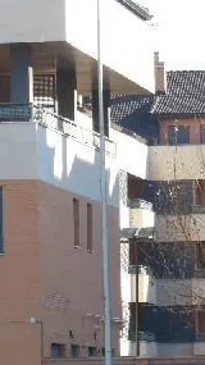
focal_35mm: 467
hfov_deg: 2.6
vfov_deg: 4.6
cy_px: 195
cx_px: 384
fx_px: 4520
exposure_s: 1/160
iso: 125
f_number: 5.9
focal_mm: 34
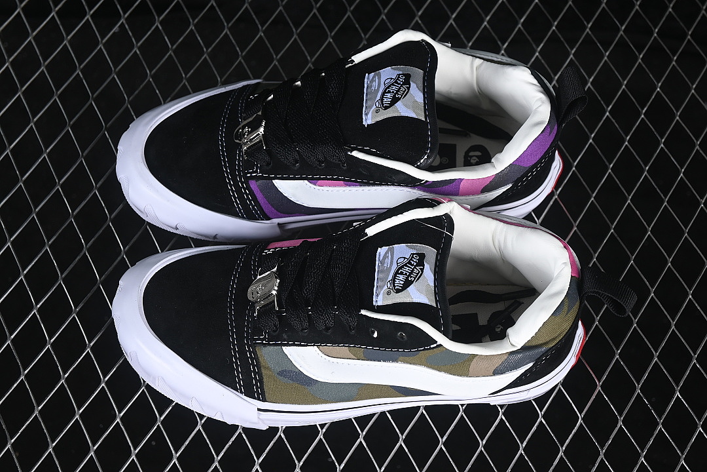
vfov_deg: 18.2
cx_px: 354
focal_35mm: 75
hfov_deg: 27.0
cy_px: 236
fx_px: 1473
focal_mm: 50
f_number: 6.3
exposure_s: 1/60
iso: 160
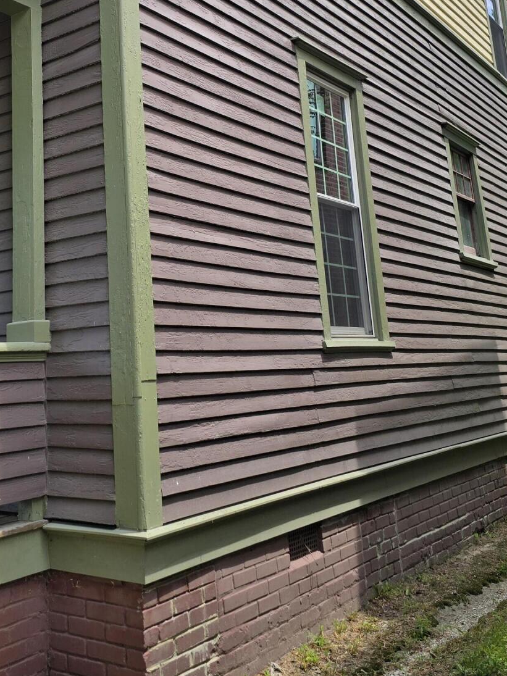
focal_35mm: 42
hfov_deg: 33.7
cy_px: 149
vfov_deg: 43.0
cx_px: 135
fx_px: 820
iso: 12
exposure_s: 1/688
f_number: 1.7
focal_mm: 6.3
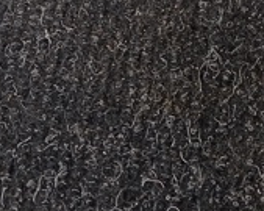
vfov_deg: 13.8
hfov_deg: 17.8
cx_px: 312
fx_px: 804
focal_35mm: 103
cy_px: -131
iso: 192
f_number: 1.8
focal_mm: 4.22
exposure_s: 1/33.3
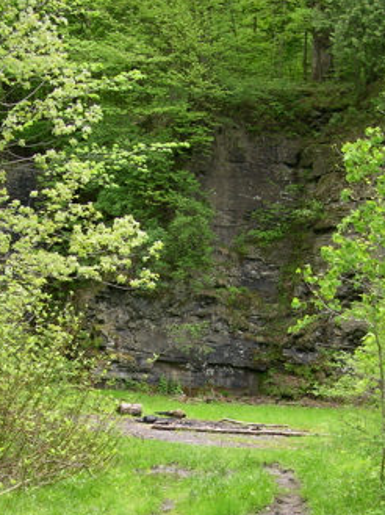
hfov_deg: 19.8
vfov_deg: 25.6
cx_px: 228
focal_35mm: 74
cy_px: 460
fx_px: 1100
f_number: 2.8
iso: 100
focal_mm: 8
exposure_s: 1/136
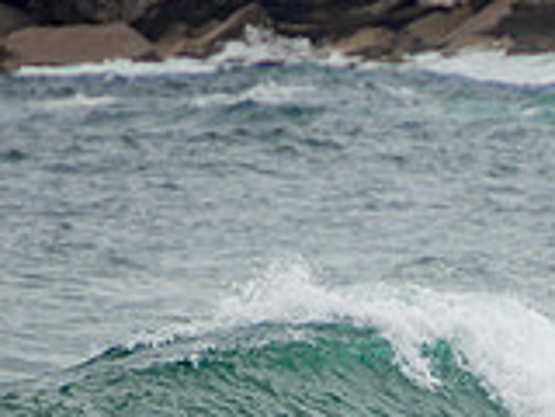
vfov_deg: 0.7
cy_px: 565
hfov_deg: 1.0
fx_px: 32756
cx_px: 666
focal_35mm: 2043
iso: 250
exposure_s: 1/1600
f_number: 5.6
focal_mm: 390
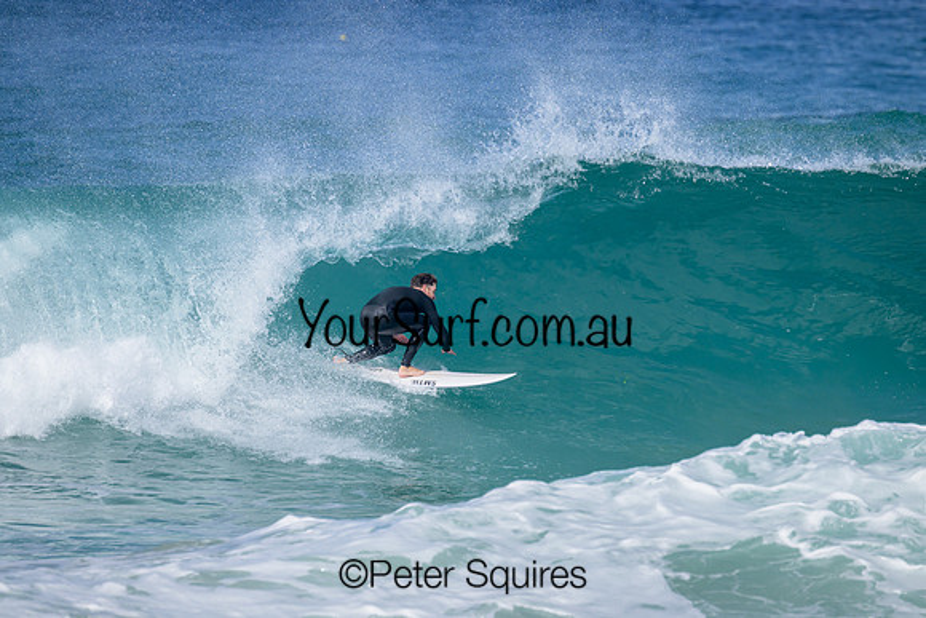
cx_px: 463
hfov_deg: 3.4
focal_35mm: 610
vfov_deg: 2.3
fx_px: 15693
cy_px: 309
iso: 720
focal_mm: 610
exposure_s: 1/2000
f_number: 11
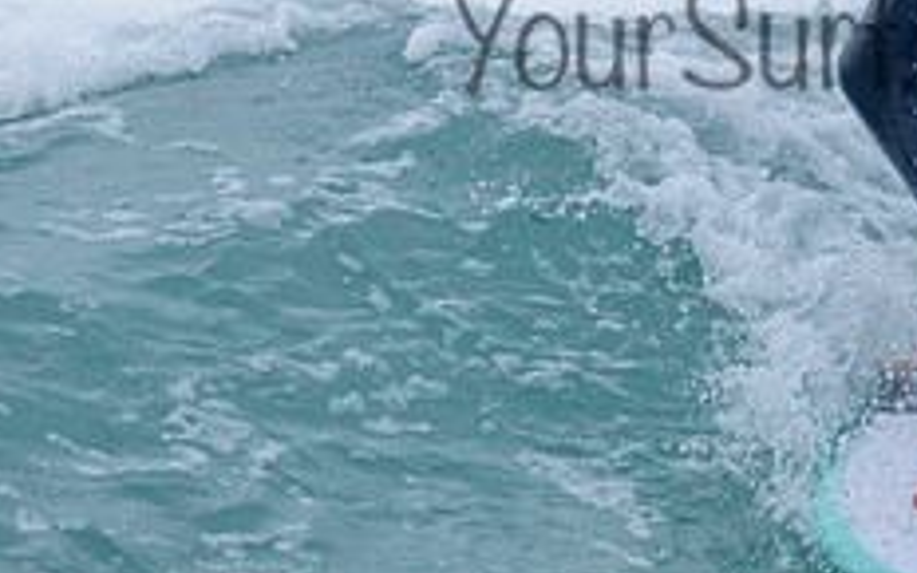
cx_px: 1052
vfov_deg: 0.8
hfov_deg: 1.3
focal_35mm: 1559
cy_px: -110
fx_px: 38961
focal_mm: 500
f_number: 5.6
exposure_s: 1/2000
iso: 125
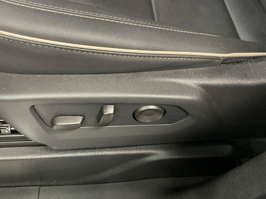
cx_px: 115
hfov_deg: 55.2
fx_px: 254
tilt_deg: -56.0
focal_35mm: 33
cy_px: 110
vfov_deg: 42.9
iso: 500
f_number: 1.8
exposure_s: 1/30
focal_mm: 3
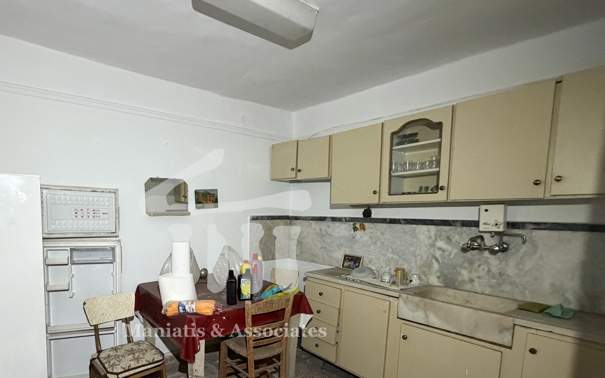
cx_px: 224
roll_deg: -0.3
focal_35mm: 19
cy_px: 243
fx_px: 313
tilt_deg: -5.4
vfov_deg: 61.1
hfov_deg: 86.2
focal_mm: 2.22
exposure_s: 1/60
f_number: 2.2
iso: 500
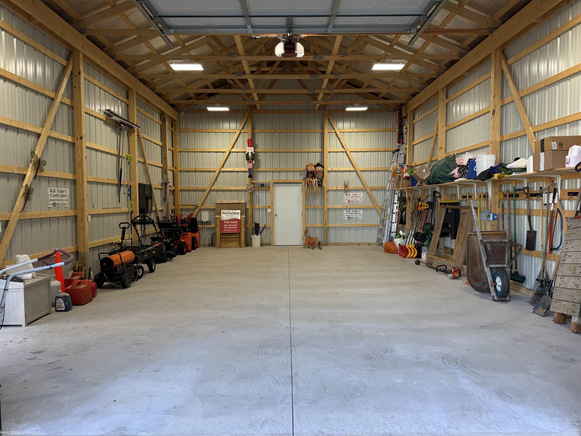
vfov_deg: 56.8
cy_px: 218
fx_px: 403
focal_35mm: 24
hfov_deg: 71.6
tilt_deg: -2.8
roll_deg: +1.0
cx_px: 290
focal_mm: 6.76
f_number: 1.78
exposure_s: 1/160
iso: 64
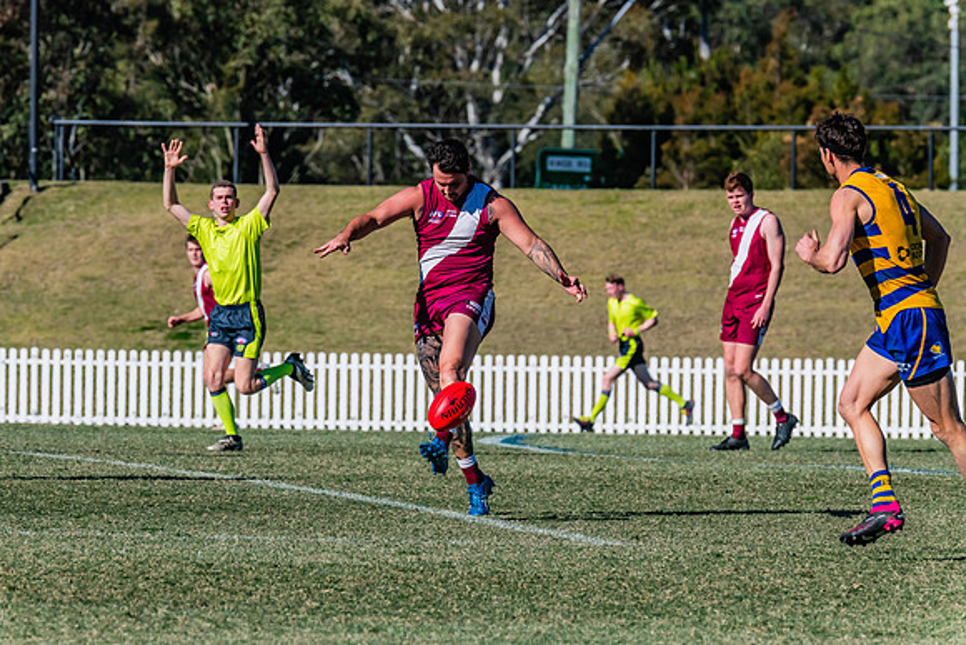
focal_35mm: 450
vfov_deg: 3.1
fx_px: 12064
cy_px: 317
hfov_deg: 4.6
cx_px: 452
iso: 800
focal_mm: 420
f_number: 13
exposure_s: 1/1600
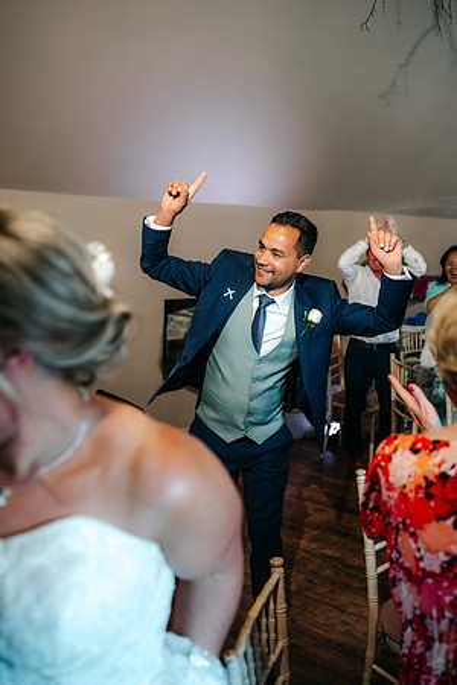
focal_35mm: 35
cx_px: 228
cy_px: 342
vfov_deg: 54.4
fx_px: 666
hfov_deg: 37.9
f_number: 2.5
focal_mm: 35
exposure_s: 1/200
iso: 640
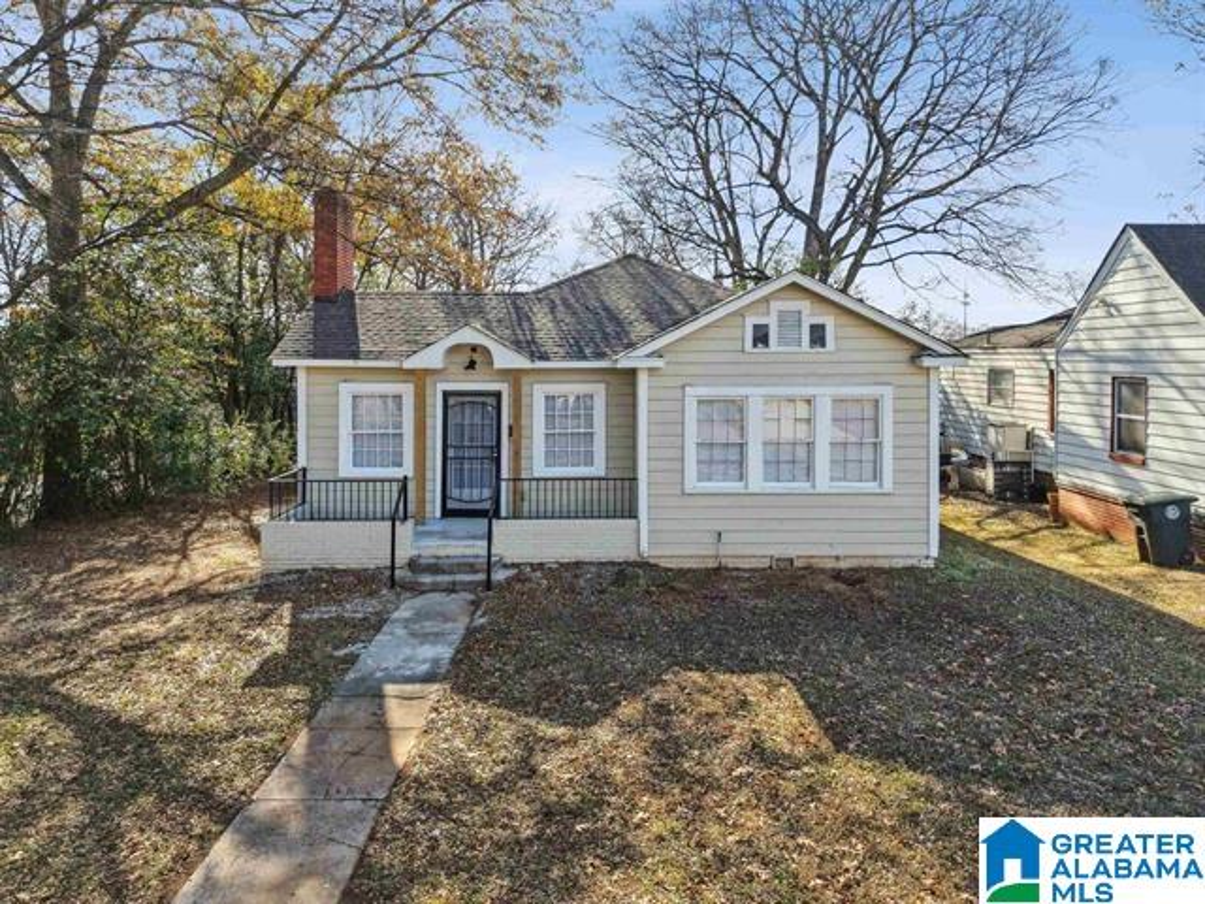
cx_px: 602
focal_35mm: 24
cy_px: 452
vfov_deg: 56.8
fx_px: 835
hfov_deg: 71.6
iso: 200
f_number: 1.8
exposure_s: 1/2000
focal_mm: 8.7
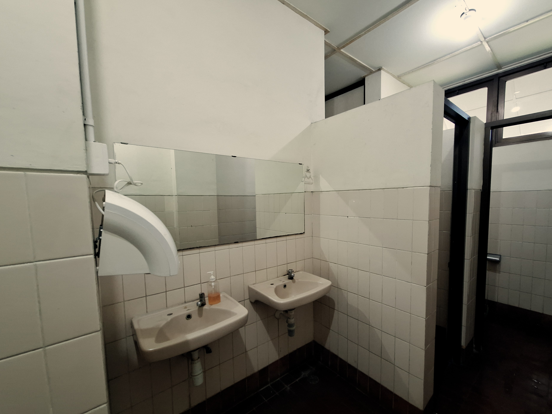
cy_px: 218
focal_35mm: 14
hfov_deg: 101.9
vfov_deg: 85.6
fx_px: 223
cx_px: 296
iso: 250
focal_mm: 1.74
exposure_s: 1/25
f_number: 2.2
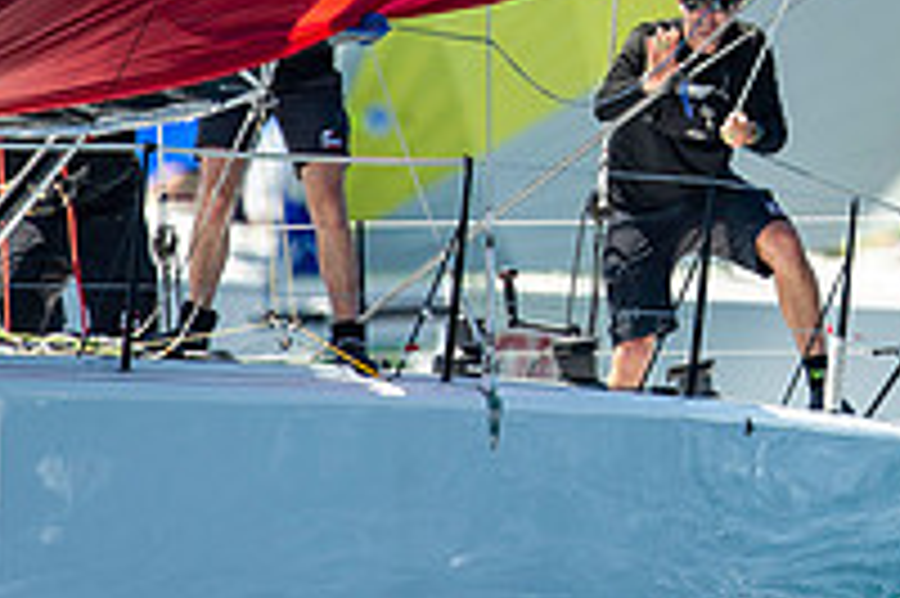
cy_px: -135
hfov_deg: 1.1
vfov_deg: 0.8
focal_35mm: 1814
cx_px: 1084
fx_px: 45312
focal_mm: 600
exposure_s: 1/1250
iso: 400
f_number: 5
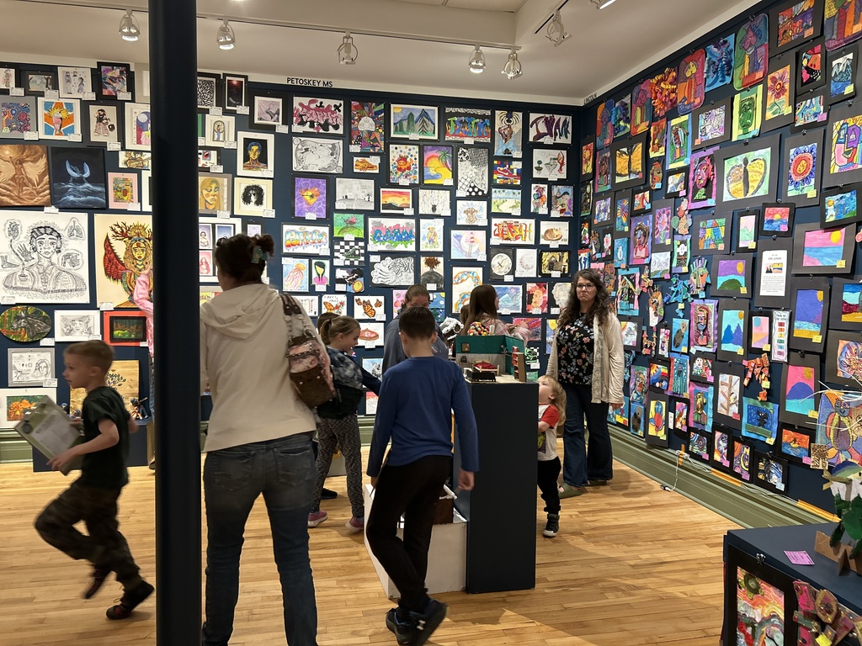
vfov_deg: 53.1
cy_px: 323
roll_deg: +0.1
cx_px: 431
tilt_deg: -3.3
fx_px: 647
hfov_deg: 67.3
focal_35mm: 26
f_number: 1.5
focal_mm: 5.7
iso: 160
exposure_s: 1/60
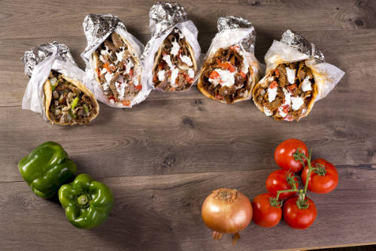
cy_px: 126
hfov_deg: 39.6
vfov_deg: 27.0
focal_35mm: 50
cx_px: 188
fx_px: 523
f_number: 8
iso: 50
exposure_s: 1/200
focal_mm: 50
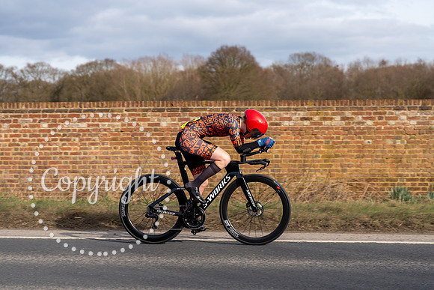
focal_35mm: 70
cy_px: 145
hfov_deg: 28.8
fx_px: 845
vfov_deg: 19.4
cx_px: 217
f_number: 4
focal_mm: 70
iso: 100
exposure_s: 1/800
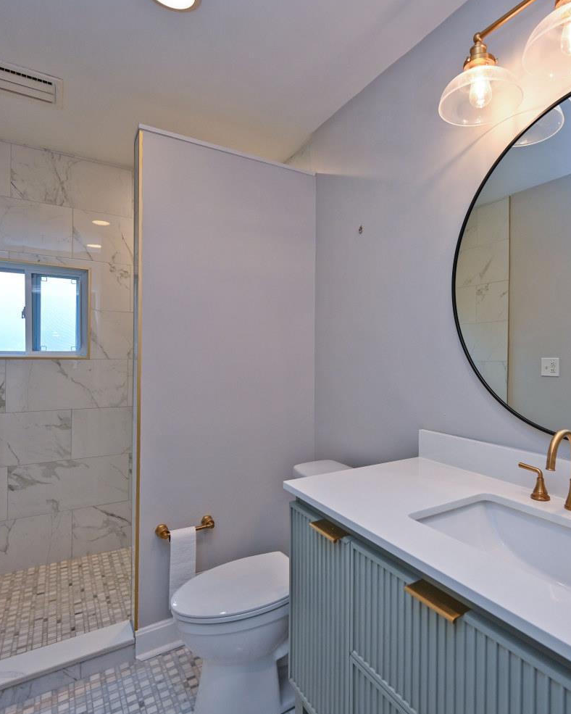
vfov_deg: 80.4
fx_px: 422
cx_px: 363
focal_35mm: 20
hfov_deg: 66.9
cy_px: 357
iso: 200
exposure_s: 1/80
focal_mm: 14
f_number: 4.5
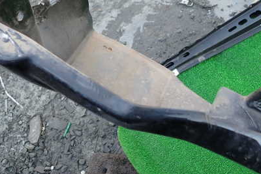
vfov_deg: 34.0
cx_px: 121
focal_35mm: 39
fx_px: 283
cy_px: 63
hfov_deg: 49.5
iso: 100
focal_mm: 4.5
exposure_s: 1/100
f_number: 2.8
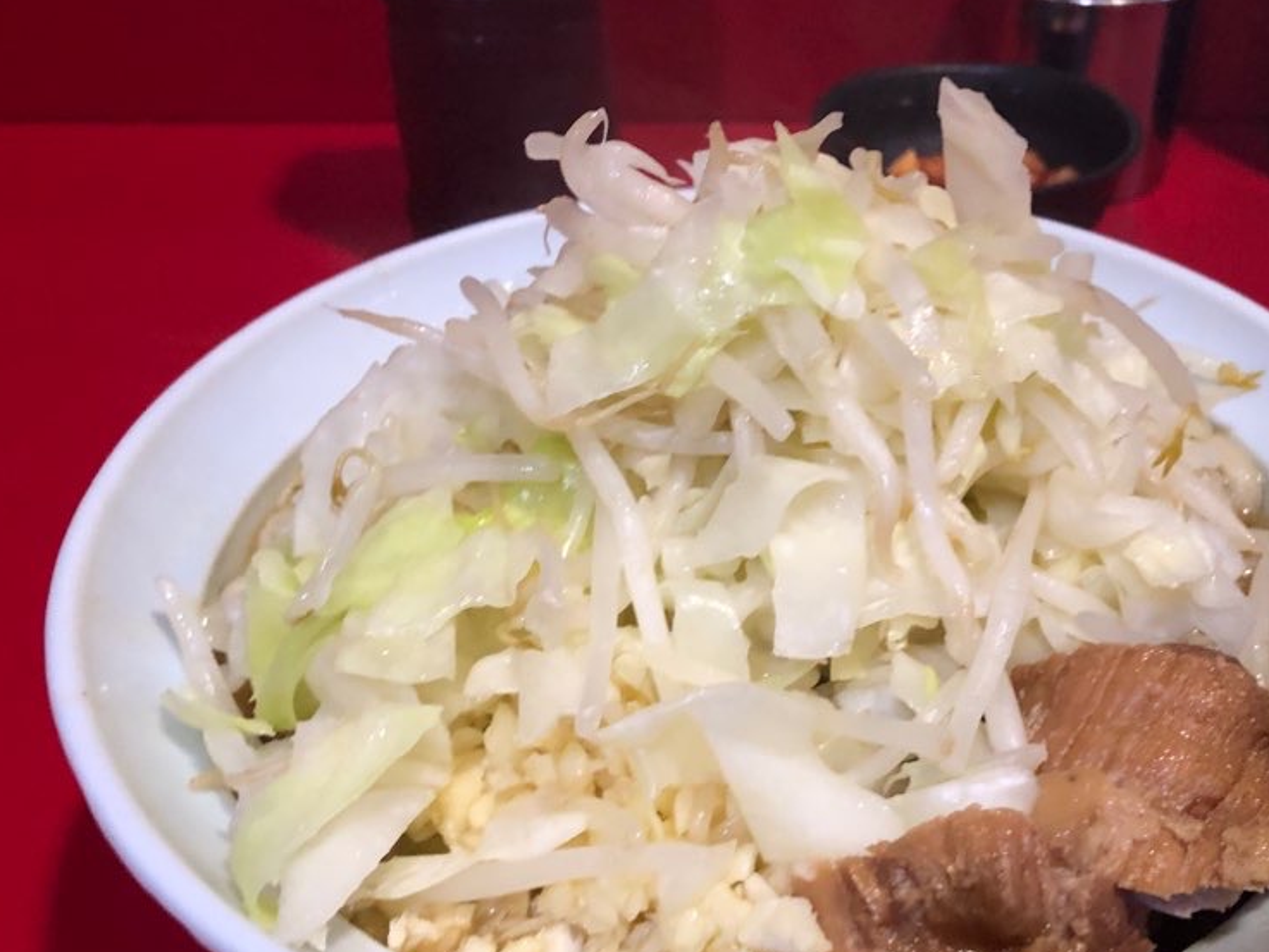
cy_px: 603
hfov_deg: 48.6
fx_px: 1393
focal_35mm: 38
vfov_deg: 37.5
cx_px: 782
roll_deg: +0.3
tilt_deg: -38.1
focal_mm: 3.99
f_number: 1.8
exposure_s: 1/9
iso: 100
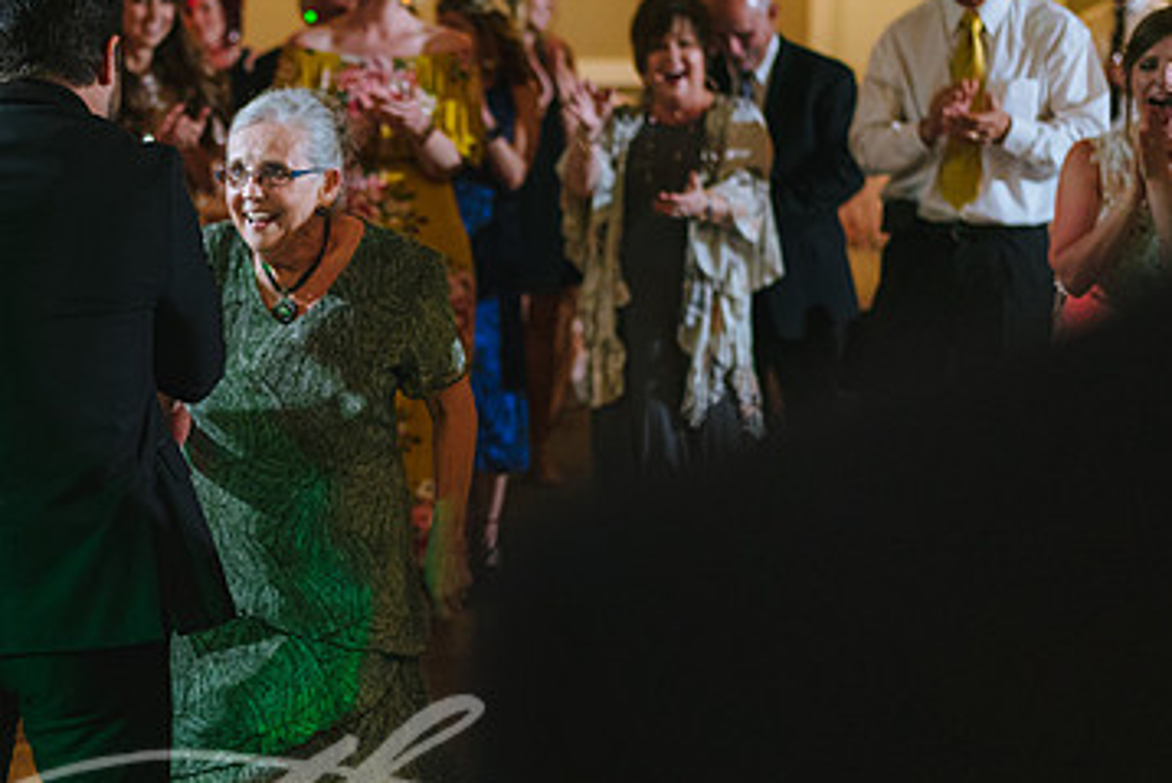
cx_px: 295
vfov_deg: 16.8
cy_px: 509
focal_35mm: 81
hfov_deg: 24.8
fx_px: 2638
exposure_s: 1/160
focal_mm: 50
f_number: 2.2
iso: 1600
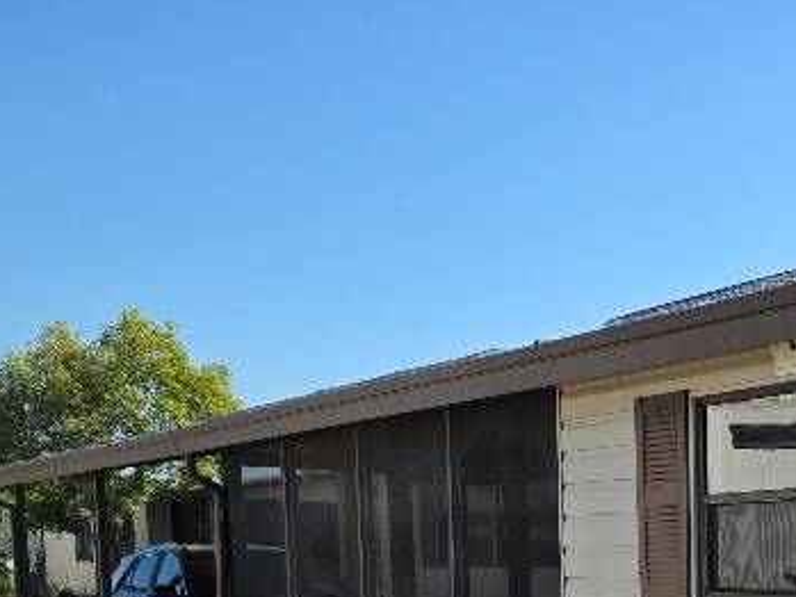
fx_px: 1288
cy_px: 719
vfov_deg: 23.8
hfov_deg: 31.9
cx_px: 780
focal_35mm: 56
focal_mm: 6.3
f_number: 1.7
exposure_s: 1/3972
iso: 80
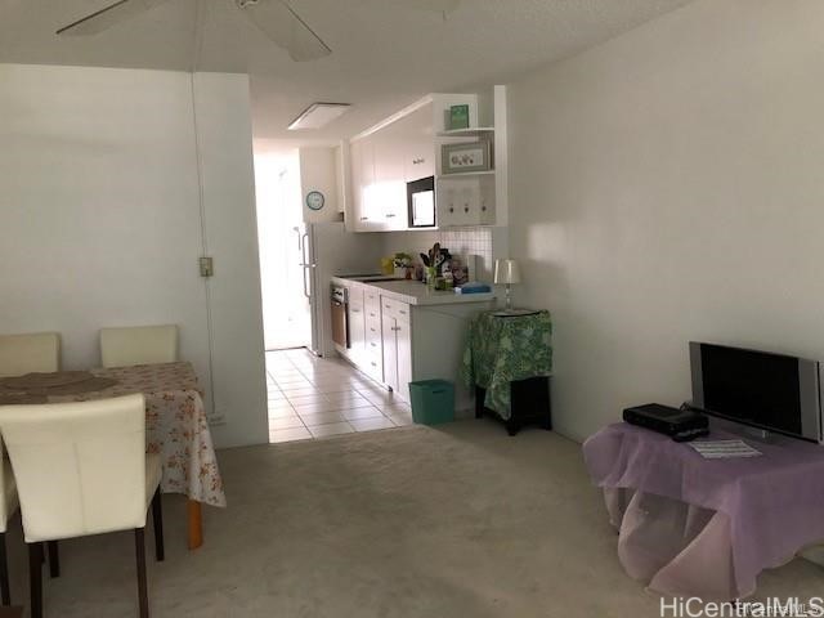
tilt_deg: -6.7
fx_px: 667
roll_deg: +1.6
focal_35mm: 28
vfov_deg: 49.7
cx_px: 412
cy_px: 309
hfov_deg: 63.4
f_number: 1.8
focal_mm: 3.99
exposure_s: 1/15
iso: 80
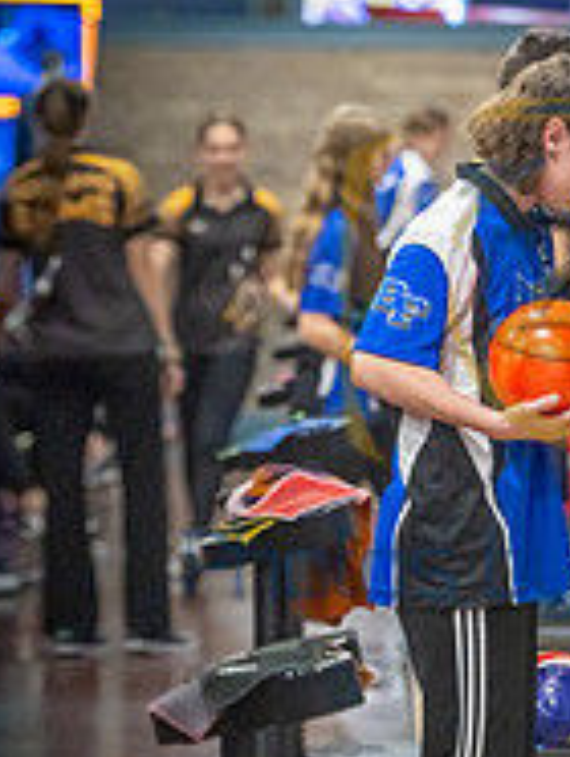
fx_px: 6352
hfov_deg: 5.1
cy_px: 358
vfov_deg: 6.8
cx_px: 554
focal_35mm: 290
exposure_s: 1/800
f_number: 2.8
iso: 4000
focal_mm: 125
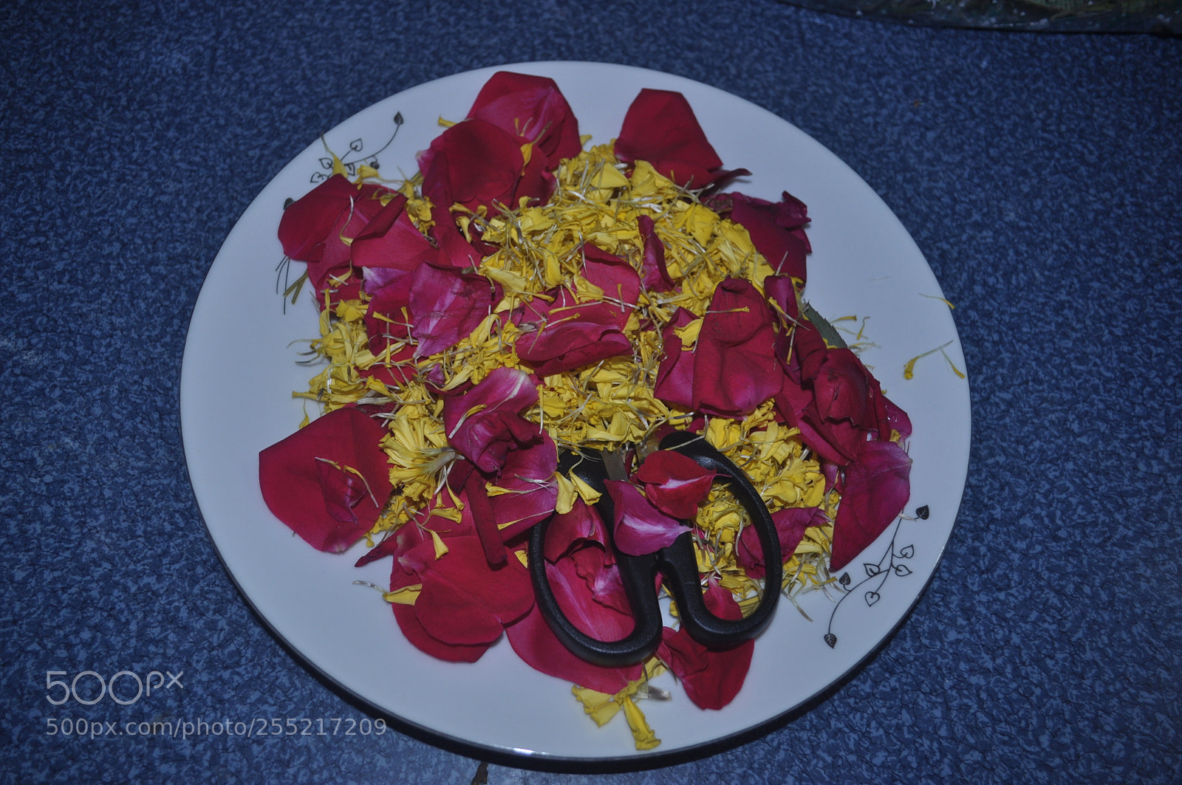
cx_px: 591
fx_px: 1082
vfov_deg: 39.9
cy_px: 392
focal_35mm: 33
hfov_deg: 57.3
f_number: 4
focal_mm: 22
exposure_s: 1/60
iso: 200
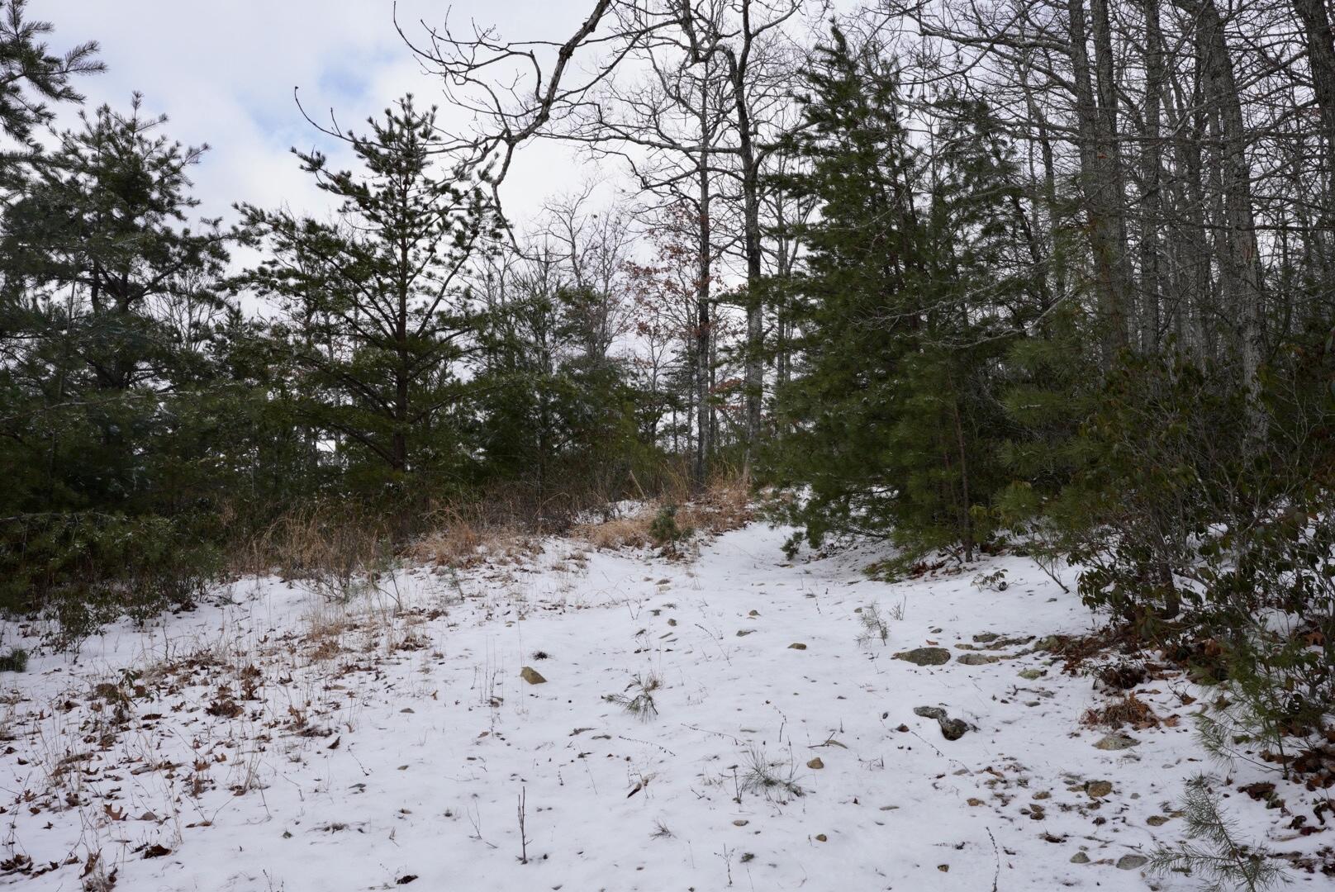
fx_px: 1113
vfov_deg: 43.7
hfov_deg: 61.9
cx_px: 668
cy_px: 446
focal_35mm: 30
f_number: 9
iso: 250
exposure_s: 1/250
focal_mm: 20
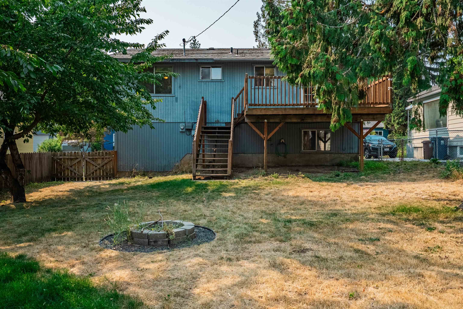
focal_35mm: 32
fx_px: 412
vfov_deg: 41.2
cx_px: 232
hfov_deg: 58.7
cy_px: 154
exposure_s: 1/5000
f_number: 8
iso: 400
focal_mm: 32
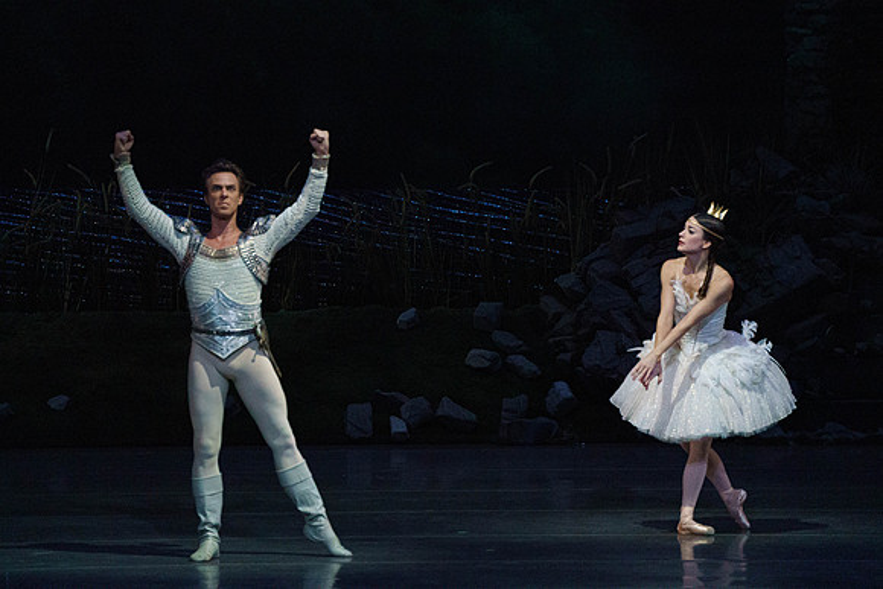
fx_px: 8316
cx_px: 442
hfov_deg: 6.1
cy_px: 294
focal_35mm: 339
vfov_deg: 4.1
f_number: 5.6
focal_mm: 339
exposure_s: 1/320
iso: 8000
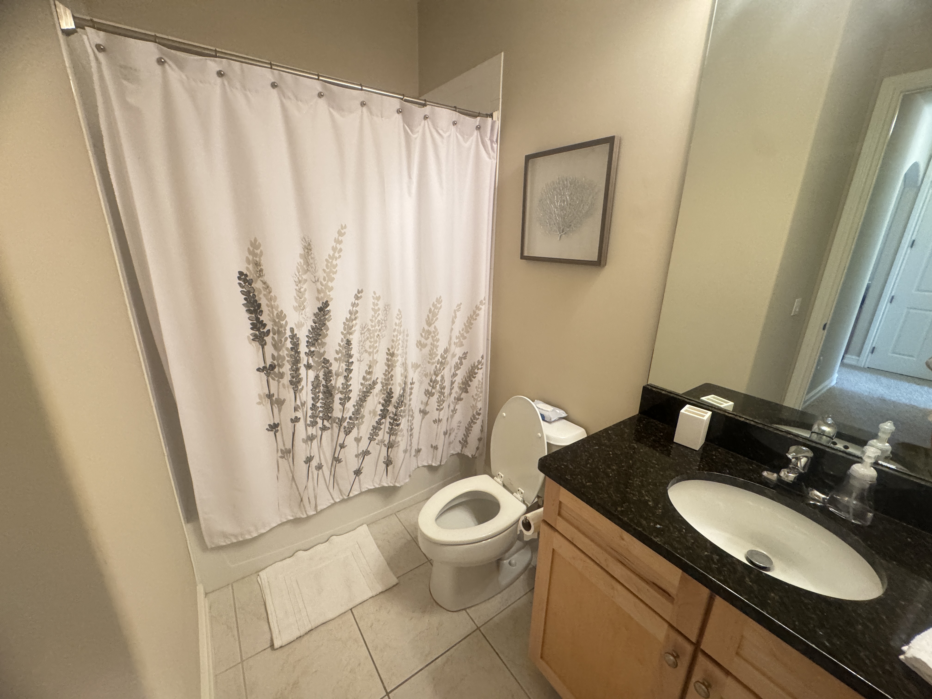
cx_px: 466
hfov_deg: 102.1
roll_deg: -1.5
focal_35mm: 14
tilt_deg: -18.4
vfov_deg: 85.7
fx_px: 377
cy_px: 350
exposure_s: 1/60
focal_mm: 2.22
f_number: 2.2
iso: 500
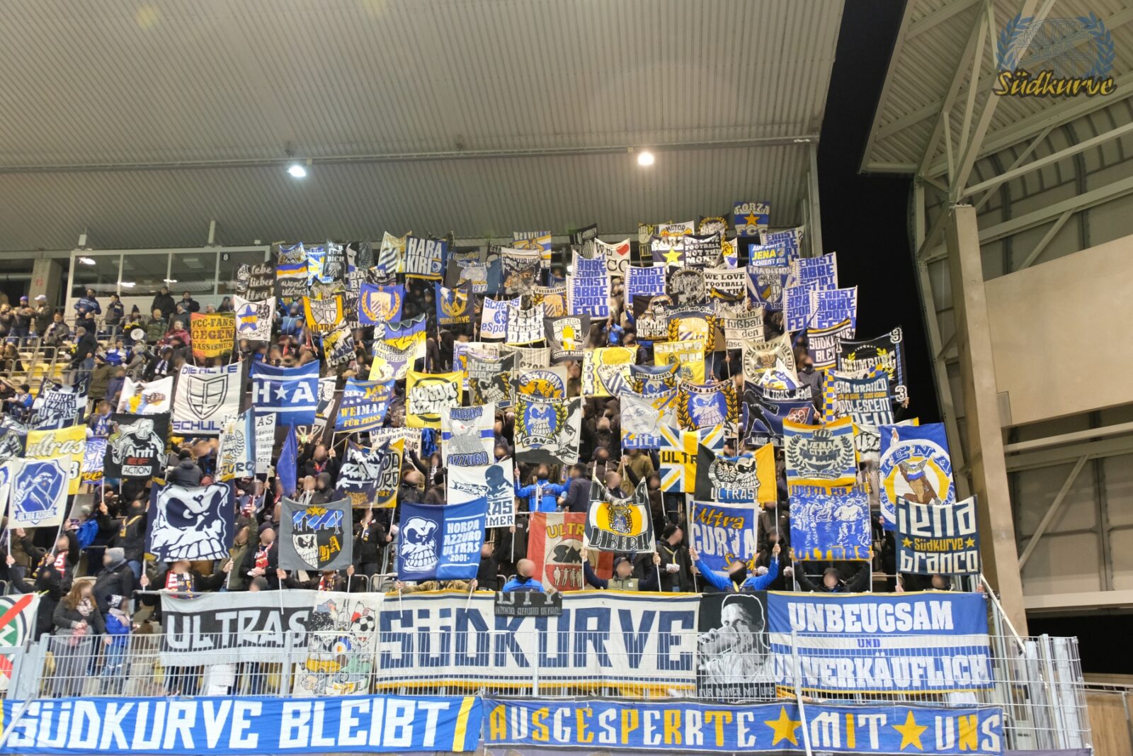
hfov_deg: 58.7
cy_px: 378
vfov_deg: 41.1
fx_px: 1007
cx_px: 566
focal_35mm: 32
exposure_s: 1/30
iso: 2000
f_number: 3.5
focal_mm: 21.5
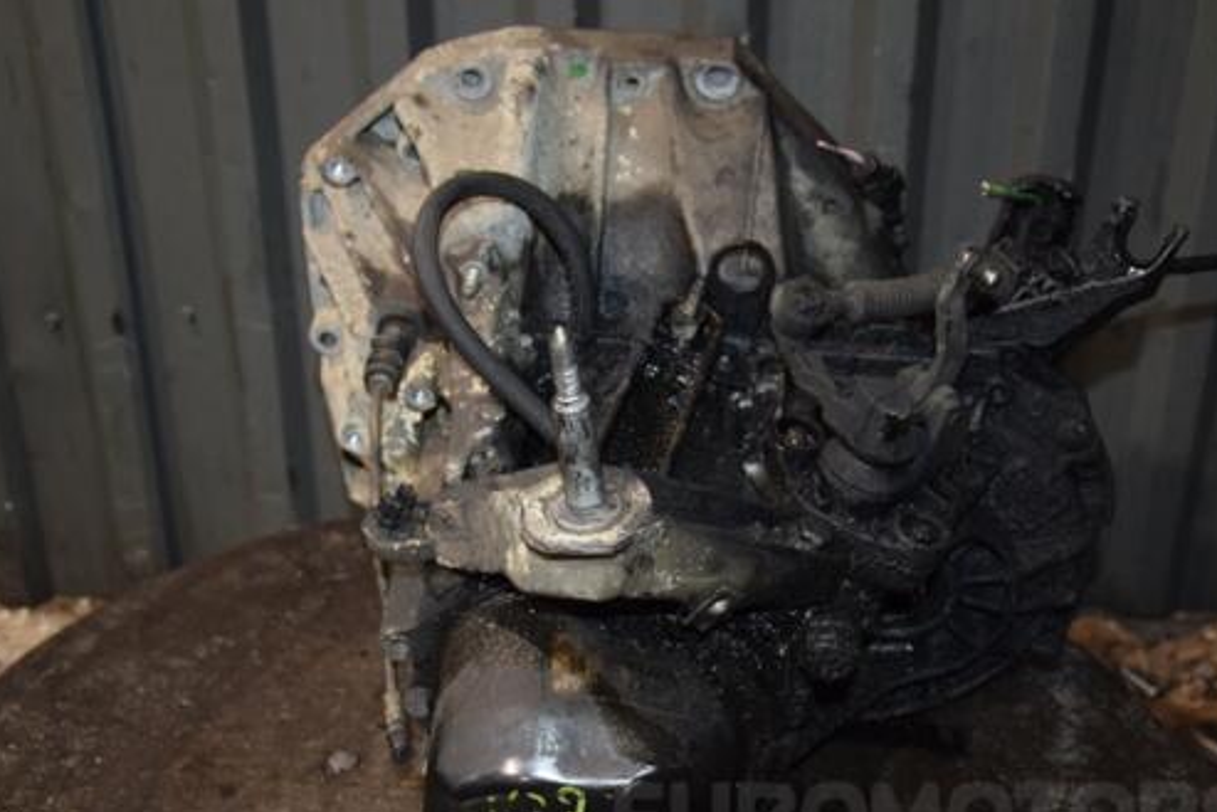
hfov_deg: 43.0
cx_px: 568
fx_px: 1542
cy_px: 491
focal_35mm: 46
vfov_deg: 29.4
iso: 800
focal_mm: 25
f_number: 5
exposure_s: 1/60
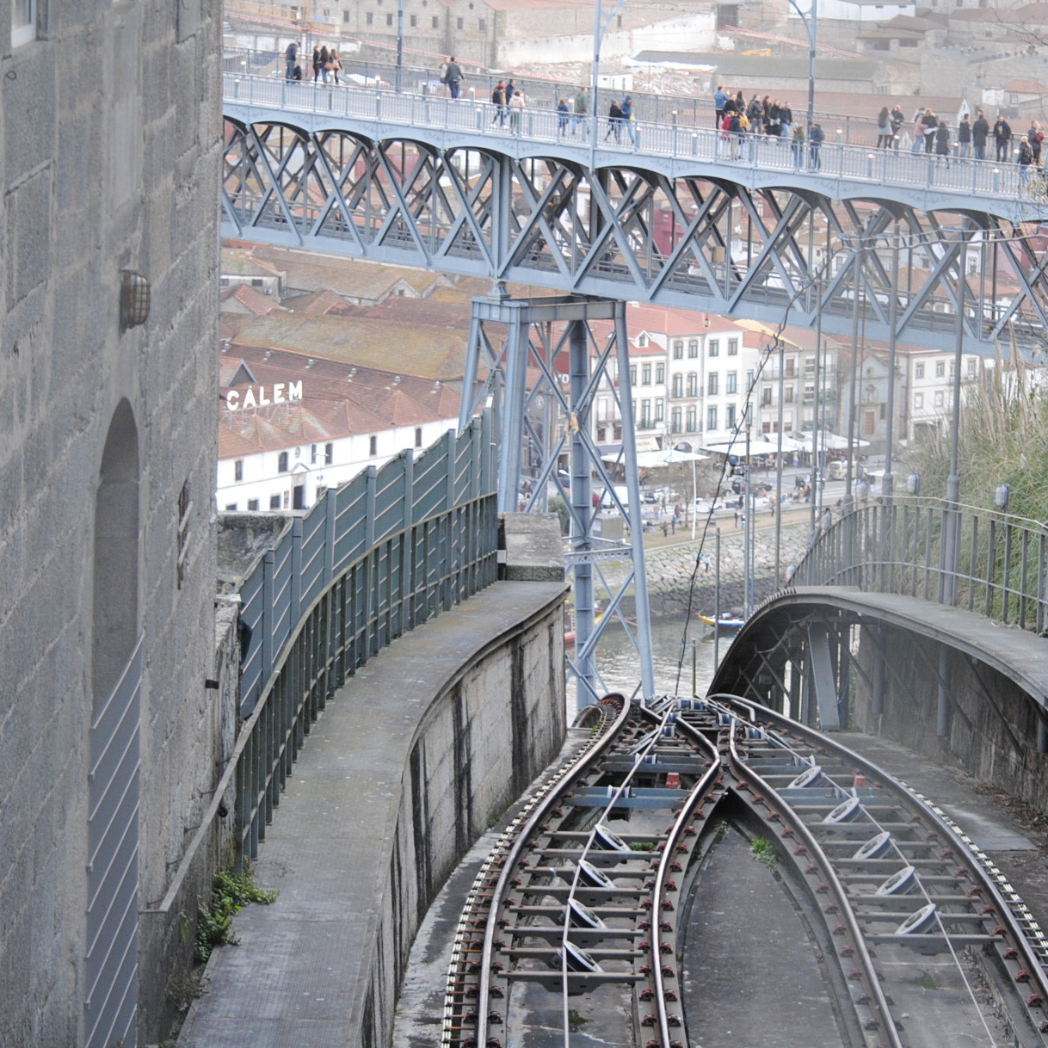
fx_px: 4864
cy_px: 491
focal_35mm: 142
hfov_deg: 12.3
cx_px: 786
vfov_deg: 12.3
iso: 400
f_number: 4.5
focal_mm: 70
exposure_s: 1/30
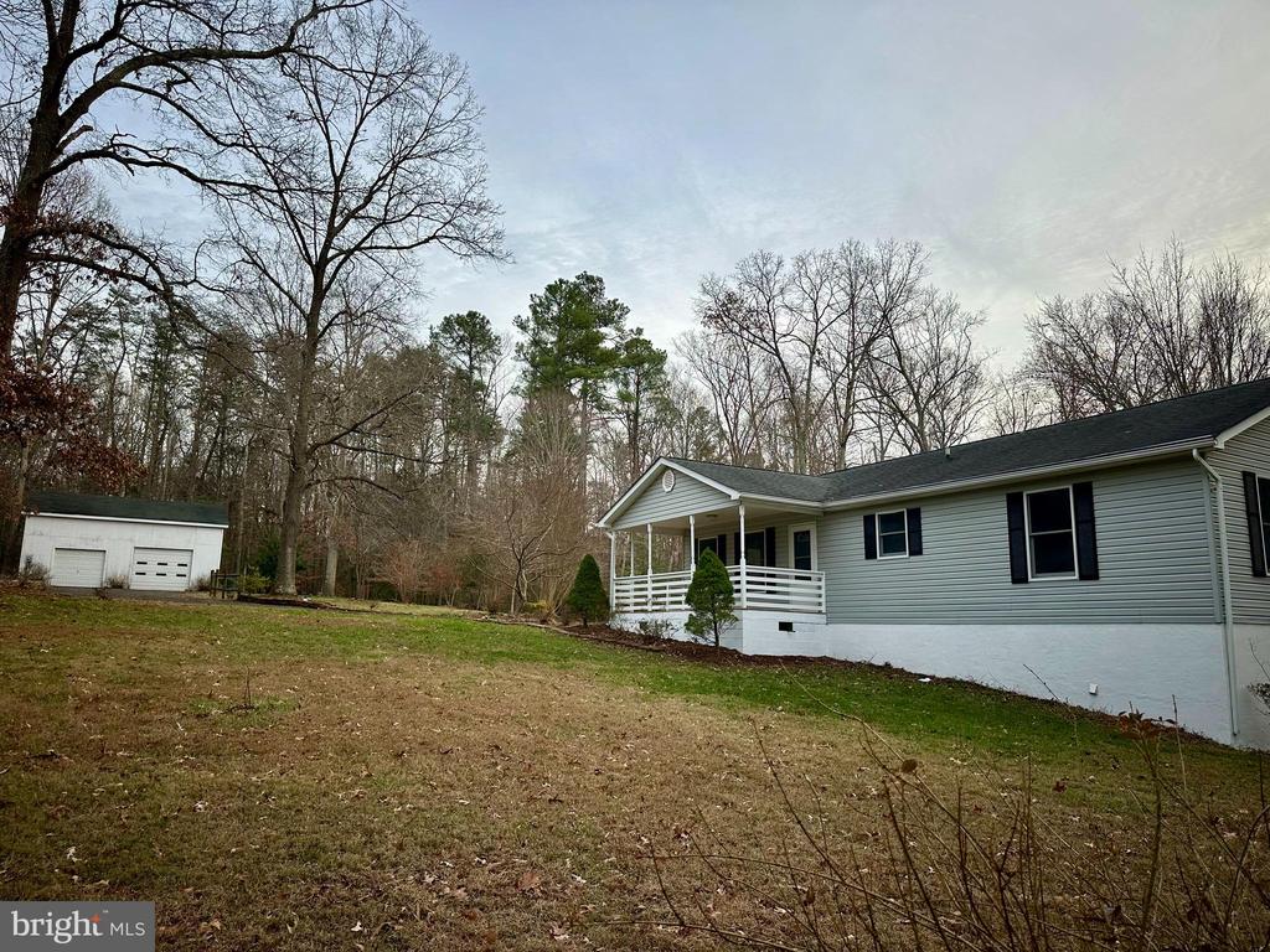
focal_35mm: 24
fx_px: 881
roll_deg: -1.2
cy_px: 476
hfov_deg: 71.6
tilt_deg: +9.9
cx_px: 635
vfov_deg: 56.8
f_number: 1.78
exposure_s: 1/570
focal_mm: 6.86
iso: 80
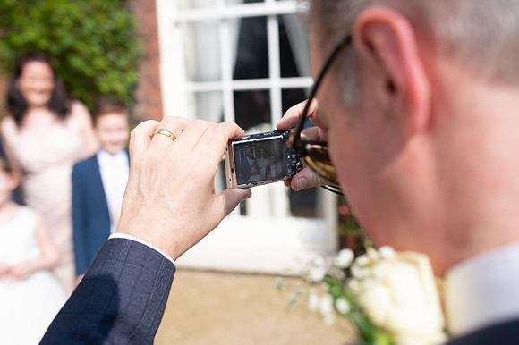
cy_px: 172
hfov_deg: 54.5
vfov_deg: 37.8
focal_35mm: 35
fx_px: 504
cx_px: 260
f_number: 3.5
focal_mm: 35
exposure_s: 1/1250
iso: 100
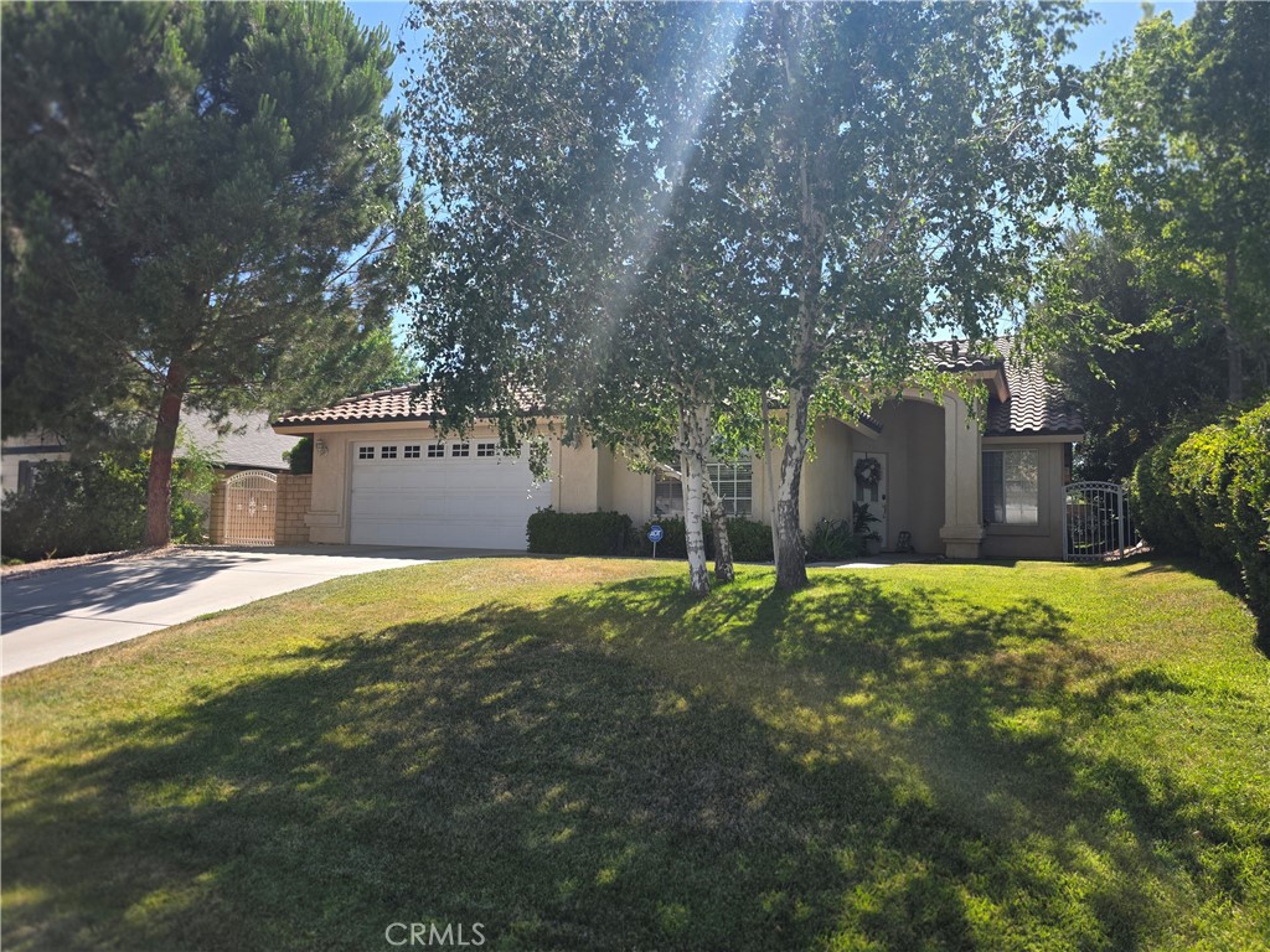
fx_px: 844
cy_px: 476
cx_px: 635
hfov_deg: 73.9
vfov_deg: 58.9
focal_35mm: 23
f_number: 1.7
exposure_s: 1/2737
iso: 80
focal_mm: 6.3
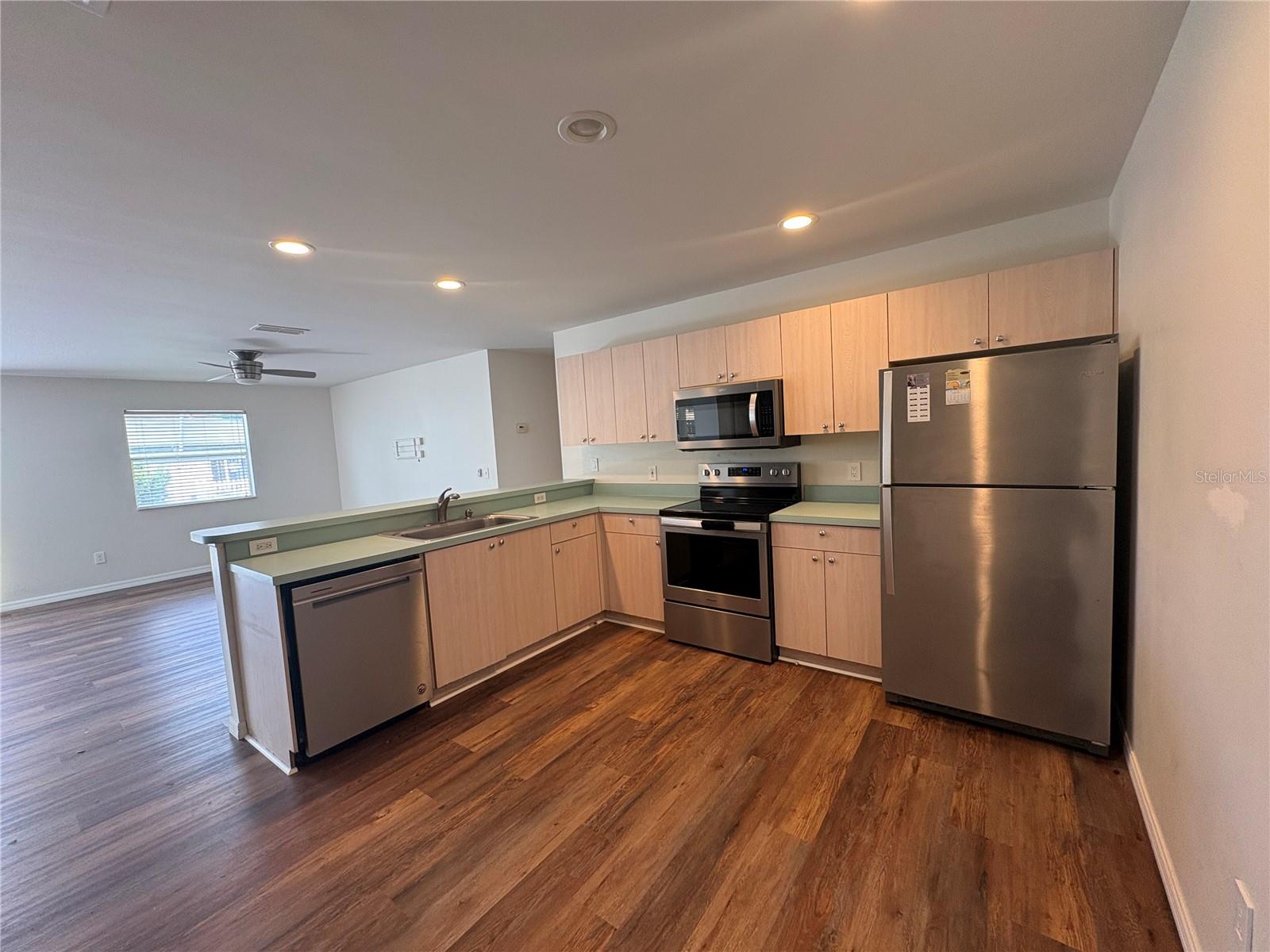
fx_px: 514
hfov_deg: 102.1
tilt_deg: -4.2
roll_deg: +3.6
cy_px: 476
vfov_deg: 85.7
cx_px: 635
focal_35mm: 14
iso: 125
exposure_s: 1/60
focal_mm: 2.22
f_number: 2.2
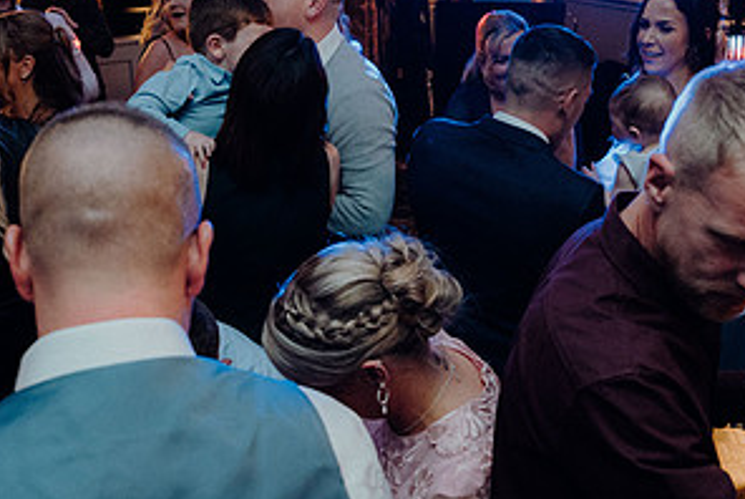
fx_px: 974
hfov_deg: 41.8
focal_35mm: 47
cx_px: 342
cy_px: 268
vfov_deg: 28.7
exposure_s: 1/160
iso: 3200
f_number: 3.5
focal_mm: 24
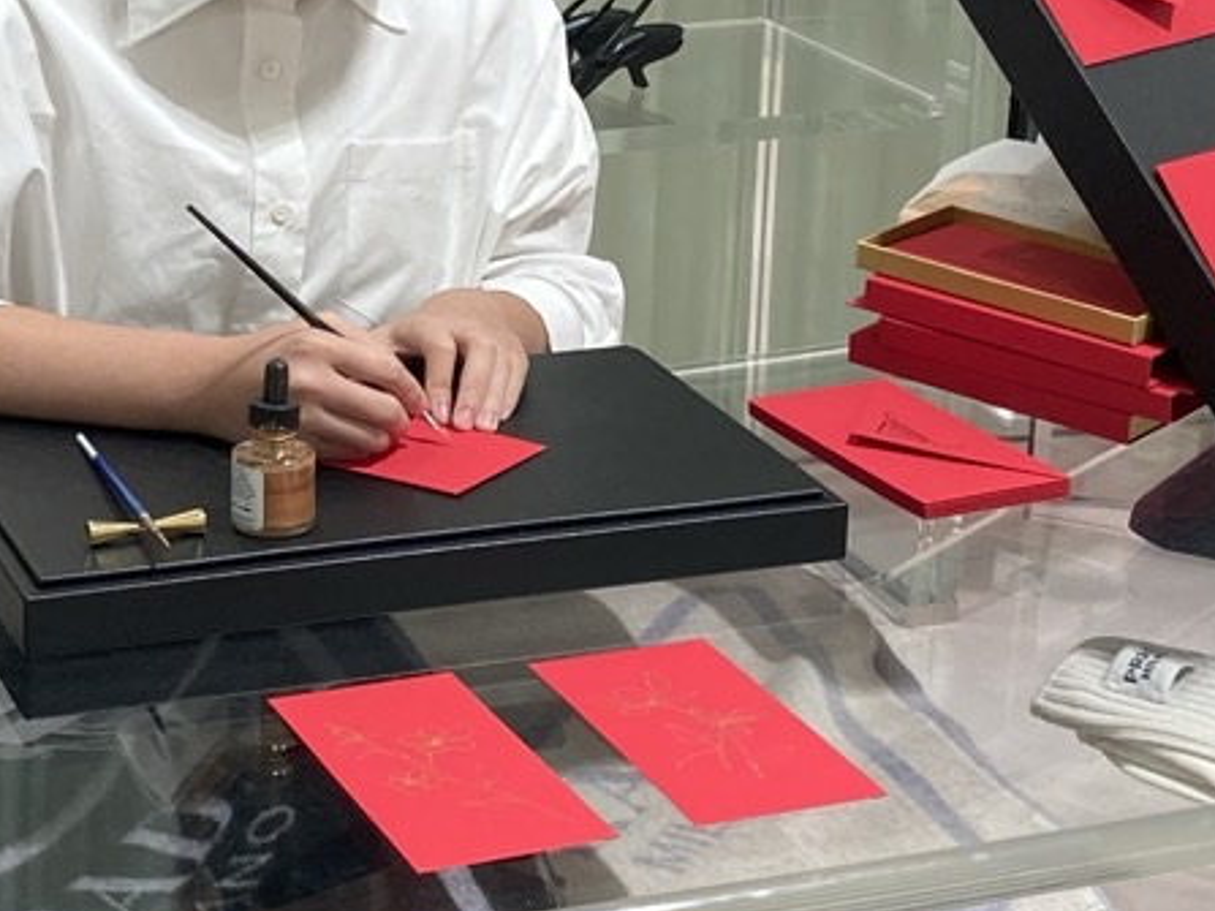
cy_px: 306
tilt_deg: -17.5
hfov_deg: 20.7
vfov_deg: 15.7
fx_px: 3298
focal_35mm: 94
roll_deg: -1.0
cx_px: 275
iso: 80
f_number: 1.8
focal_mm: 3.99
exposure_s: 1/105
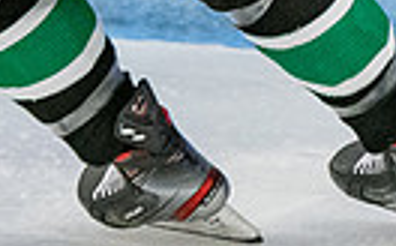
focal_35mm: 1161
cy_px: -212
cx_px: 173
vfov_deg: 1.1
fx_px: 12509
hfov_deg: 1.8
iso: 2000
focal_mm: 135
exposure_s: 1/800
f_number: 3.5
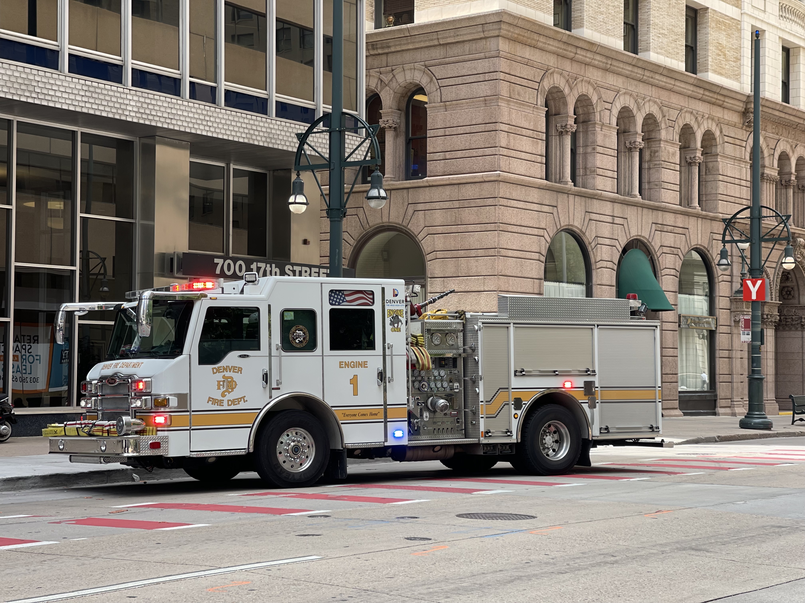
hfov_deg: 30.3
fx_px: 1488
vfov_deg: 22.9
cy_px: 302
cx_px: 402
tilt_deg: +1.4
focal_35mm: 64
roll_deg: +0.0
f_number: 2.2
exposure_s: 1/185
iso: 25
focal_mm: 7.5
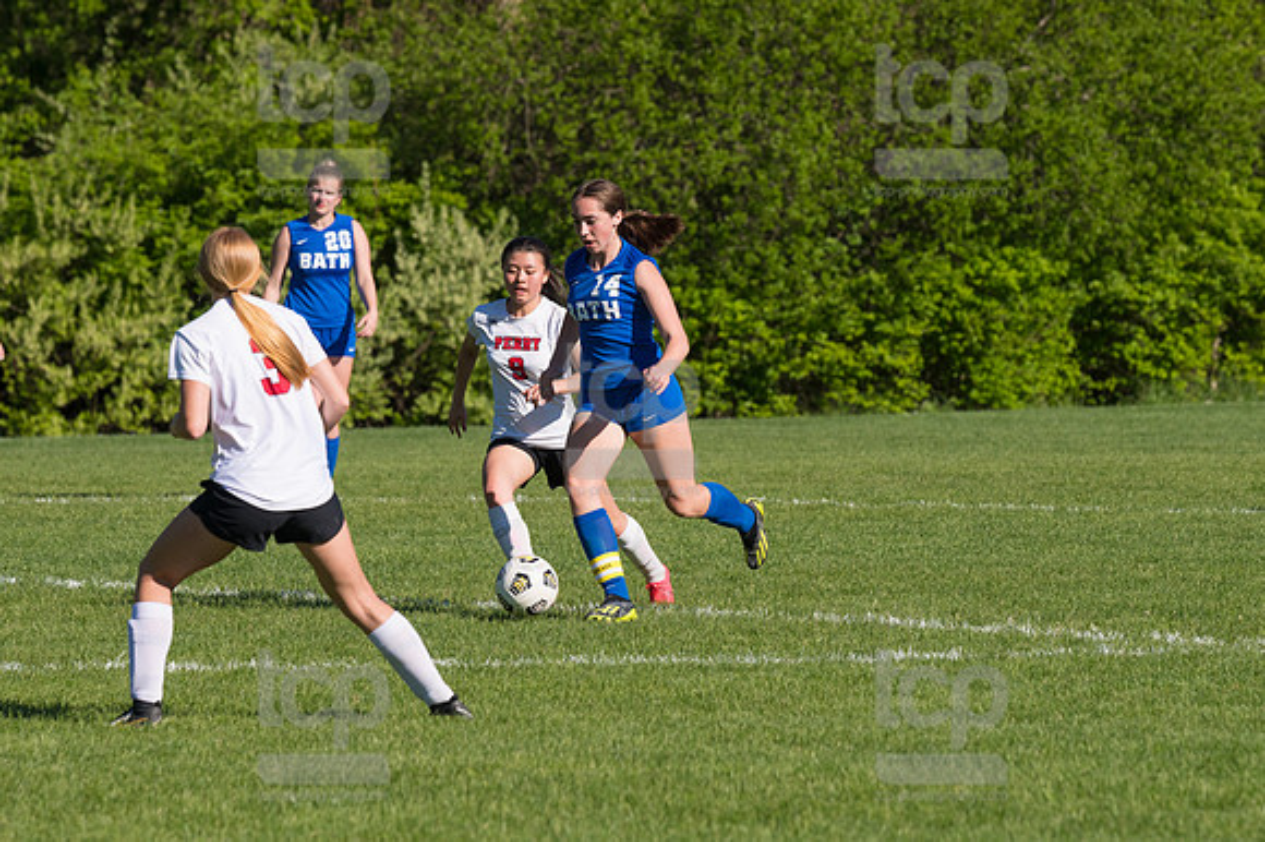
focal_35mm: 300
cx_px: 632
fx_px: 10535
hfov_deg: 6.9
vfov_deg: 4.6
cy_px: 421
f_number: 5.6
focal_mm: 200
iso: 250
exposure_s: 1/1600
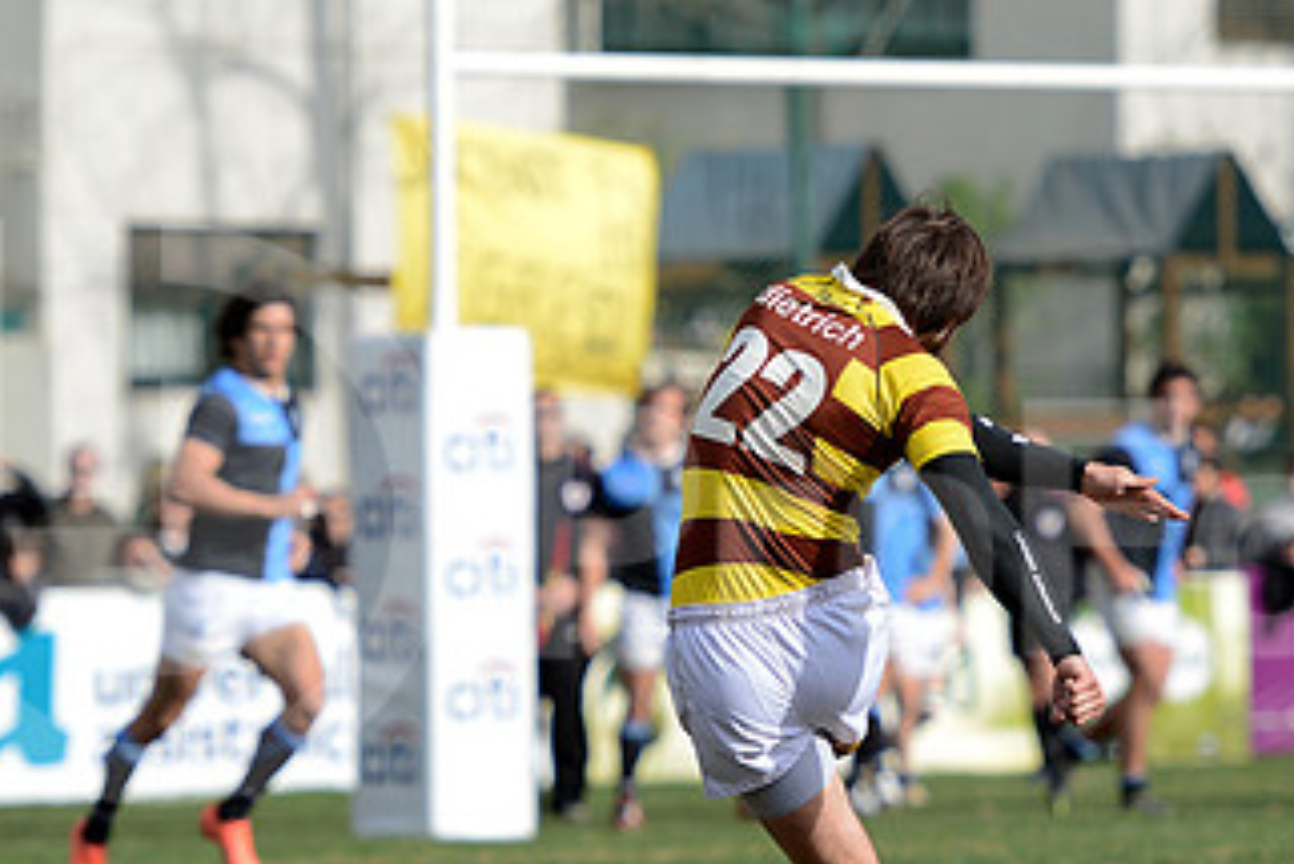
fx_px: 10356
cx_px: 848
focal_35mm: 288
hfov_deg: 7.1
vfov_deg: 4.8
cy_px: 520
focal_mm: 160
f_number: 2.8
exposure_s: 1/1600
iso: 250
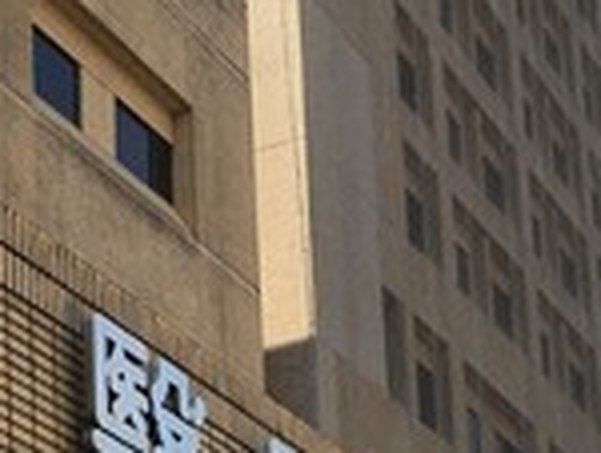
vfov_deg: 12.0
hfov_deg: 16.9
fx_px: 2017
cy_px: 738
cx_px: 164
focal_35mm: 116
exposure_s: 1/657
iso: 25
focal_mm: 4.15
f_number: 2.2
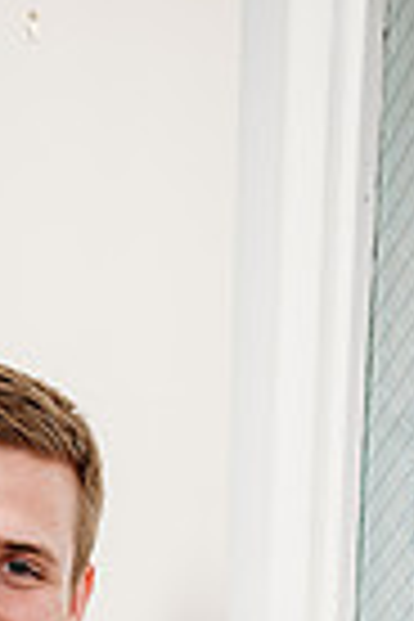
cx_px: -40
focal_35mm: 78
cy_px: 958
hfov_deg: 16.9
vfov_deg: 21.4
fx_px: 1345
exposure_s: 1/160
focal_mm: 24
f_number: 2.5
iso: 640
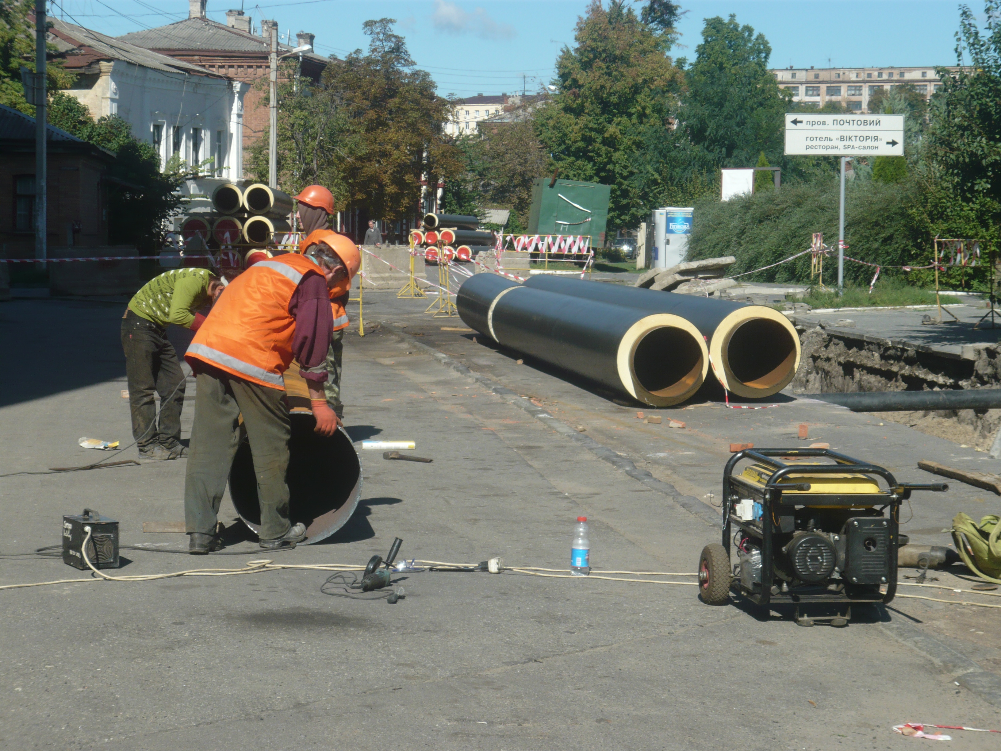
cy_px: 376
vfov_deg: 20.7
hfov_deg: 27.4
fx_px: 2053
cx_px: 500
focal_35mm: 71
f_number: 4
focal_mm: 11.7
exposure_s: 1/800
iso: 100
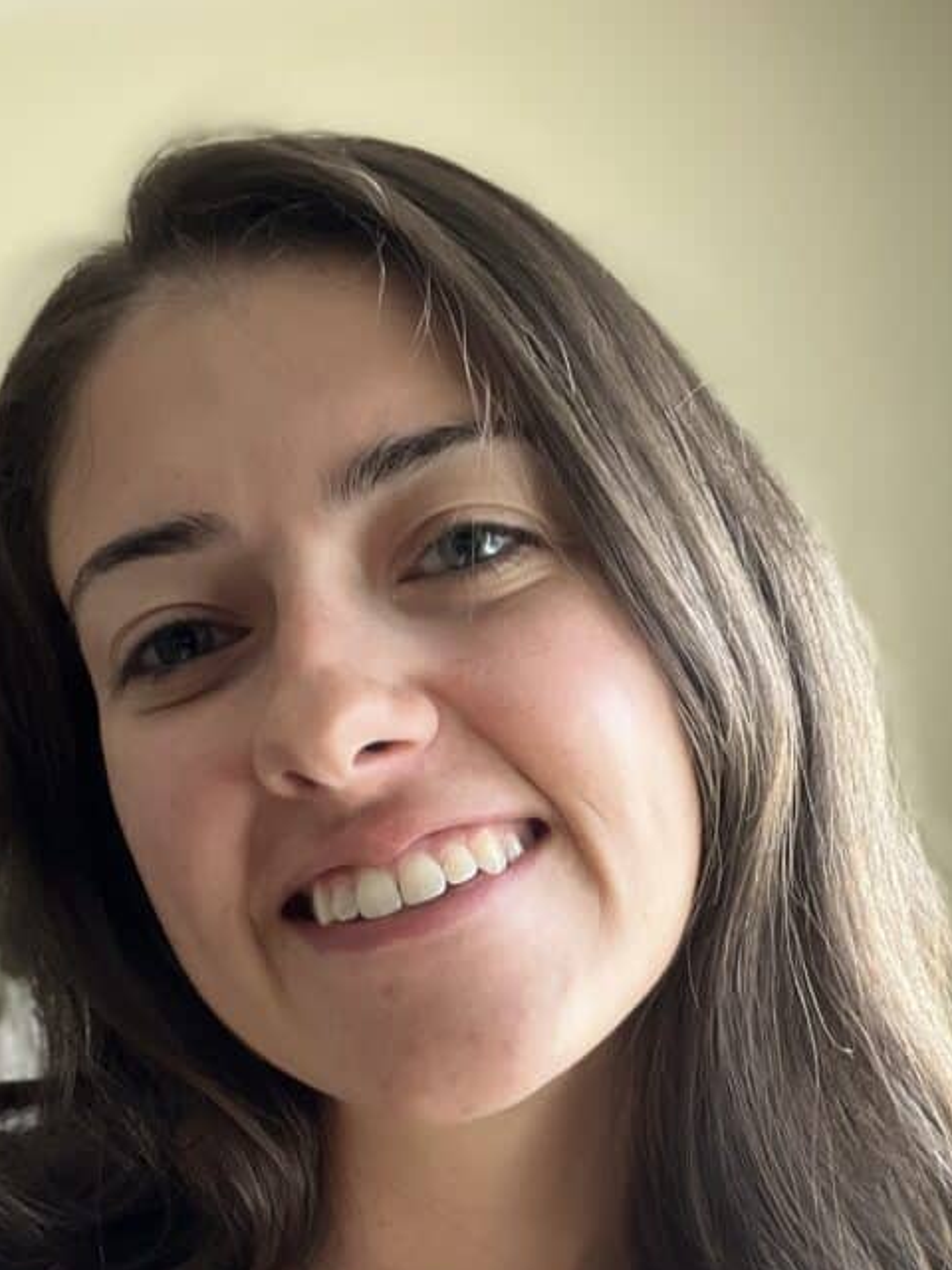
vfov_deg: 38.2
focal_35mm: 48
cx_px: 583
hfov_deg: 30.2
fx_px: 1760
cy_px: 1008
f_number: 2.2
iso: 125
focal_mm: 2.71
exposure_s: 1/60
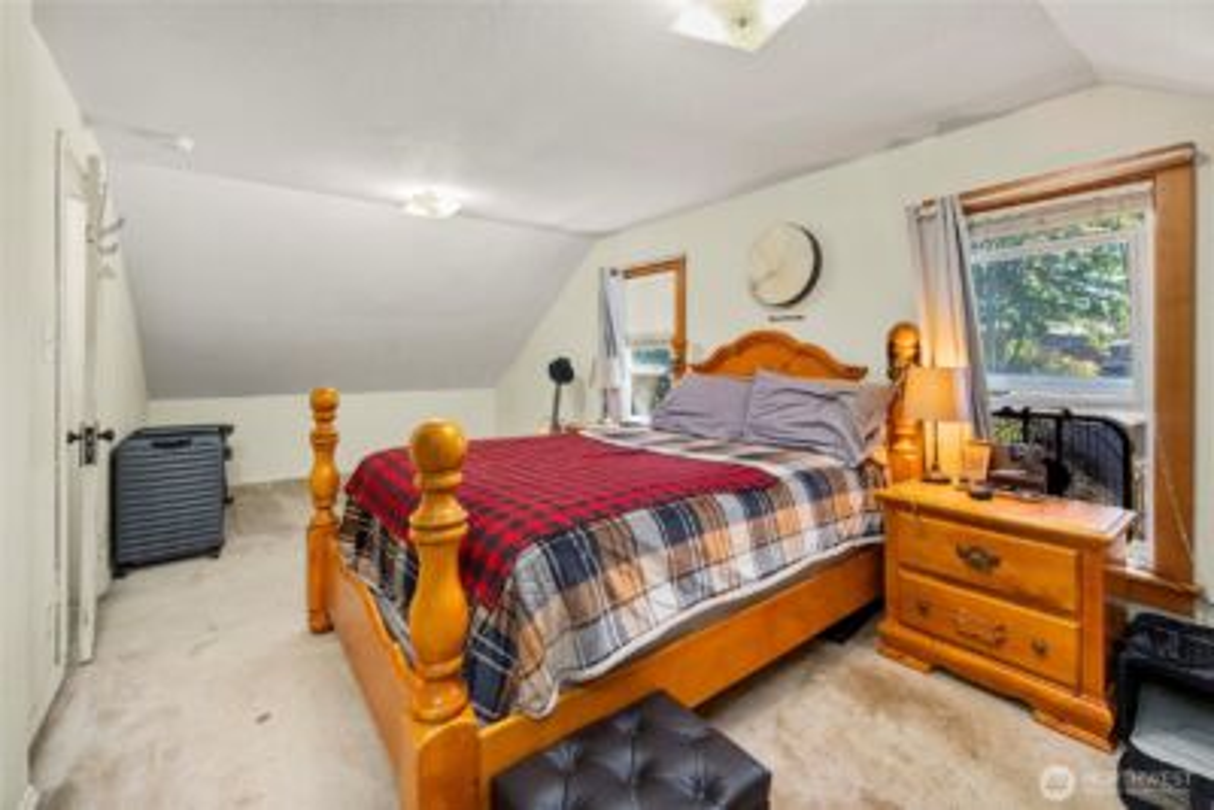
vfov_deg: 81.3
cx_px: 607
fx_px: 472
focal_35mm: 14
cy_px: 405
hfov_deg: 104.2
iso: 250
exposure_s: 1/60
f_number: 7.1
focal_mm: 14
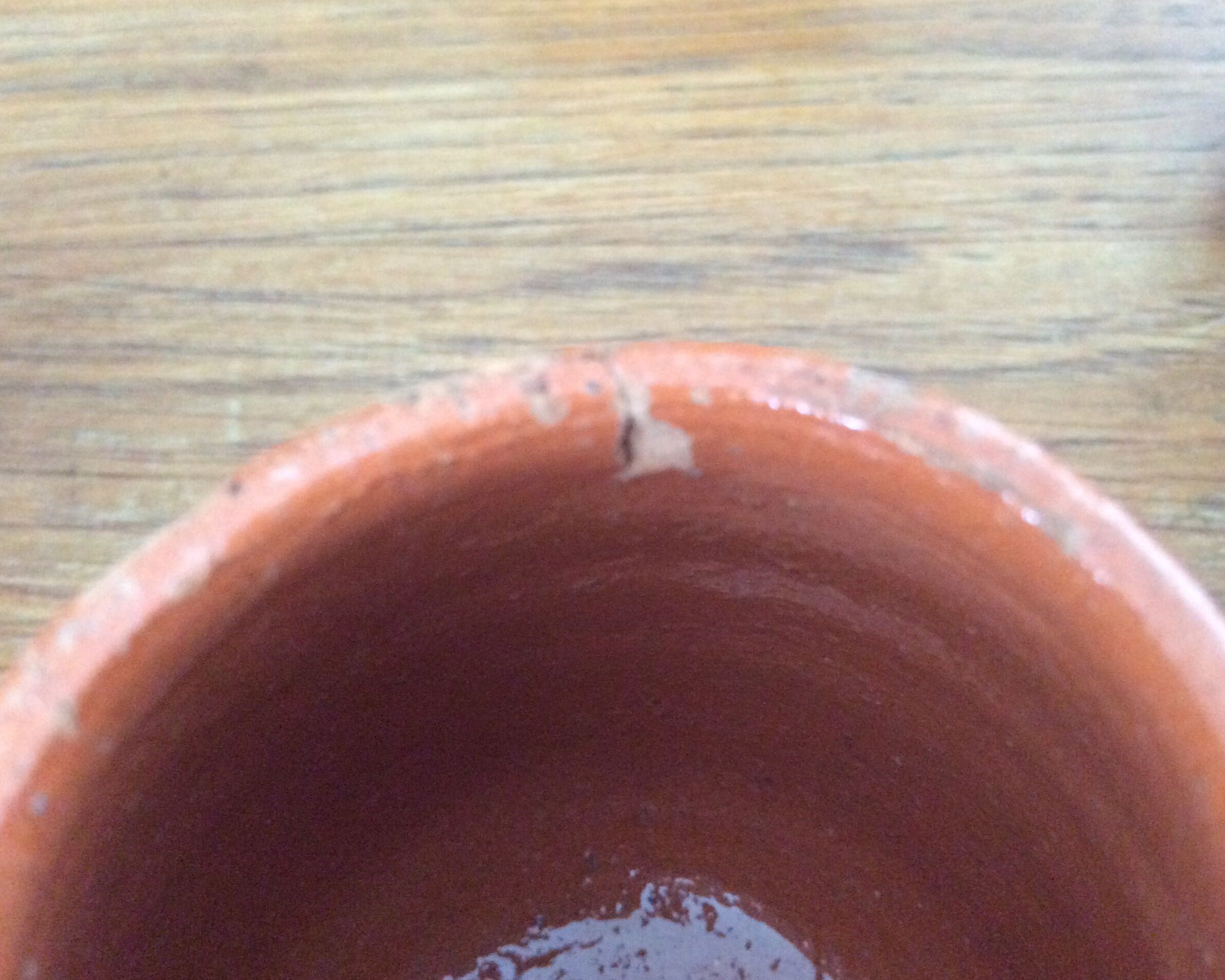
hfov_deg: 52.8
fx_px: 1233
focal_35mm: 34
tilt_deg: -54.6
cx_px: 659
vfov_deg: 43.4
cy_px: 488
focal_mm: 3.3
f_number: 2.4
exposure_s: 1/17
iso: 500
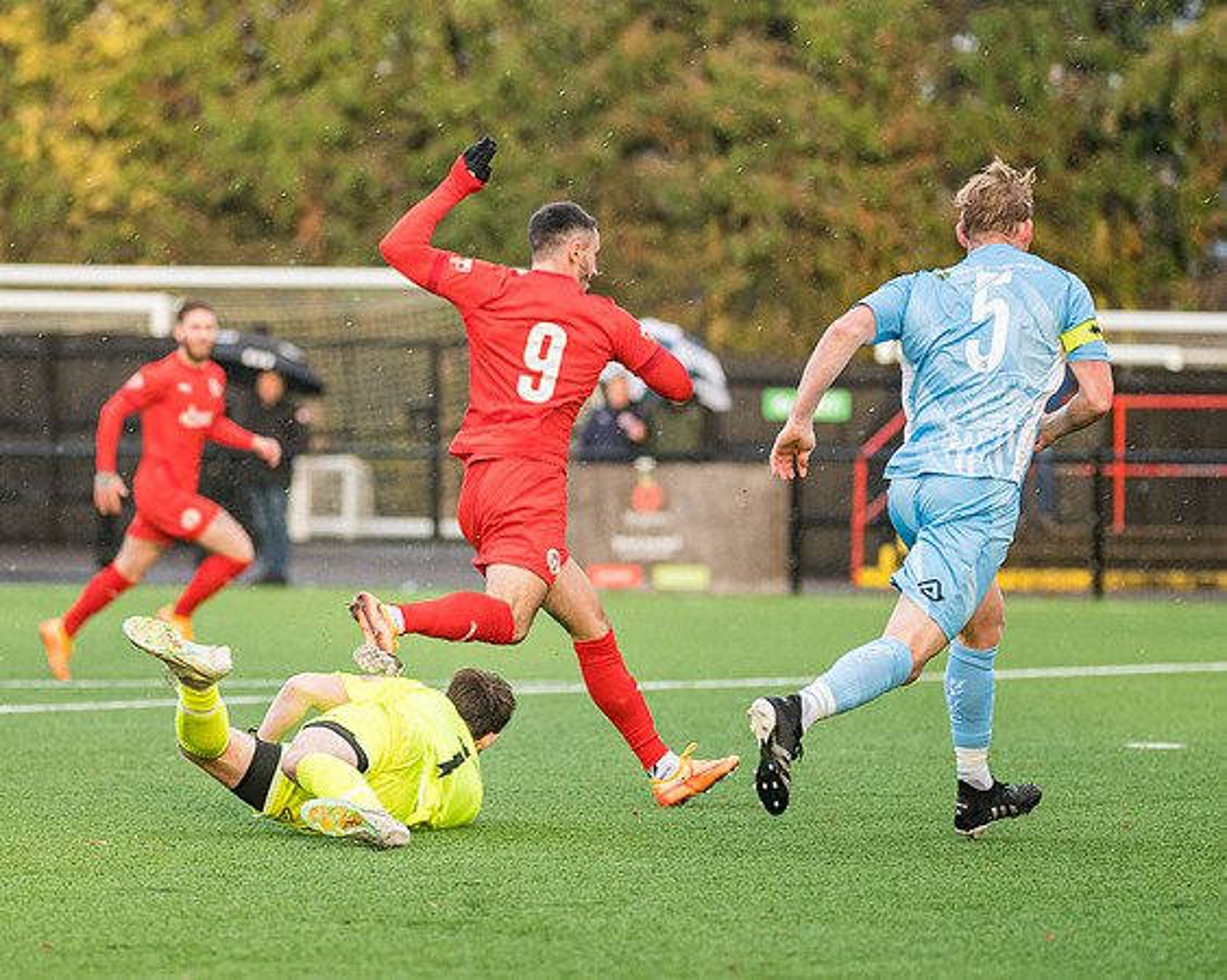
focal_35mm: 263
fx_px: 9540
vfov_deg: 5.9
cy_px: 474
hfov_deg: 7.4
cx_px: 420
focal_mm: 170
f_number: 2.8
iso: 1000
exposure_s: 1/1250
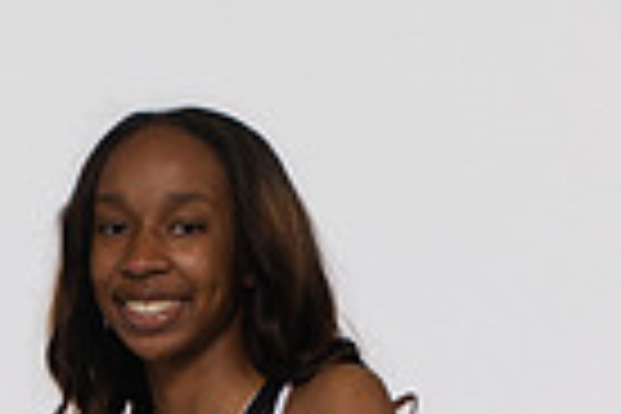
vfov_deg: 10.4
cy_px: 976
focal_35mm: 114
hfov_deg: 17.8
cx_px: 162
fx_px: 1966
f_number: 8
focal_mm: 35
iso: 640
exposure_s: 1/320
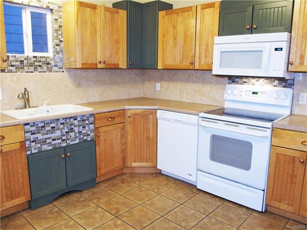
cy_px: 115
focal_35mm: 28
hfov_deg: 63.4
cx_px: 154
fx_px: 248
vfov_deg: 49.7
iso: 400
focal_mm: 6
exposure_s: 1/30
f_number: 2.8
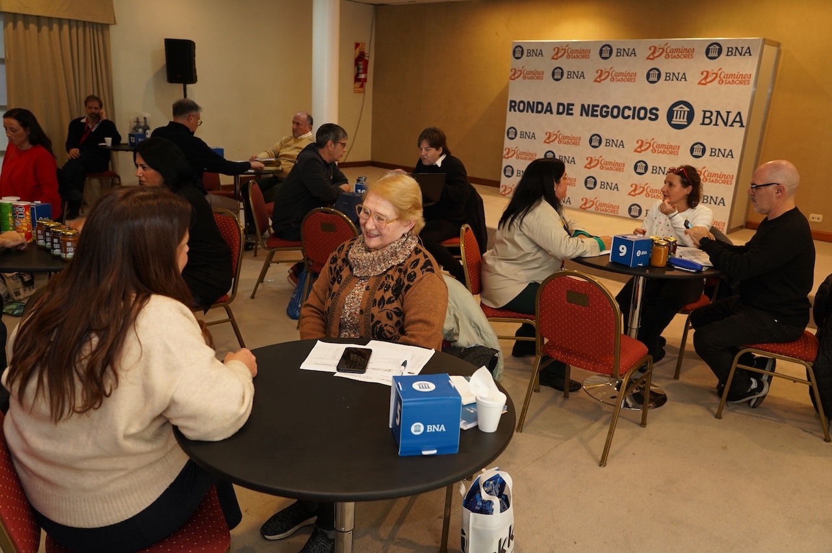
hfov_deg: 67.4
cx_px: 416
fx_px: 623
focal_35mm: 27
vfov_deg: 47.8
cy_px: 276
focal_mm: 27
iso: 1600
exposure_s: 1/40
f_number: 4
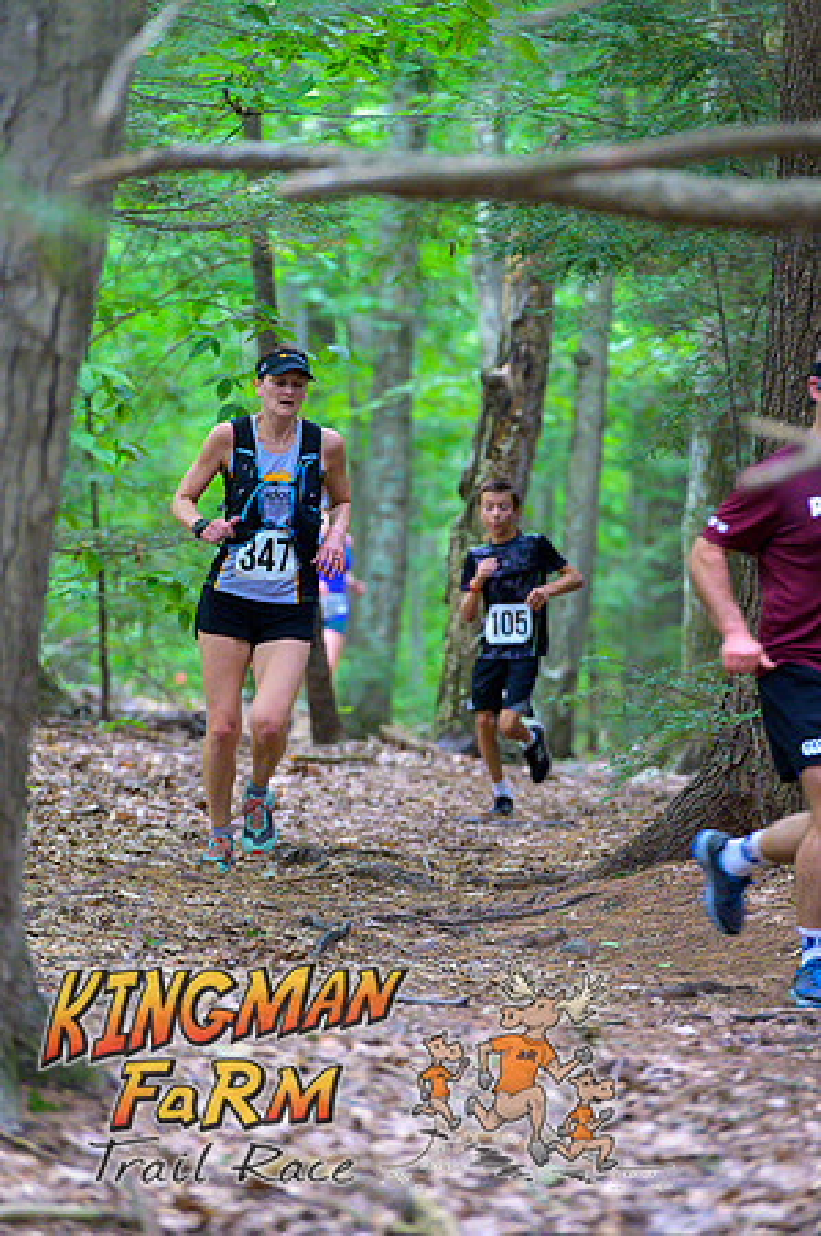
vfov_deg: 10.3
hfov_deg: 6.9
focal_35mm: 200
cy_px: 618
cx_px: 410
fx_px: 6857
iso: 8000
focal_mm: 200
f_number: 4
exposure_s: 1/200
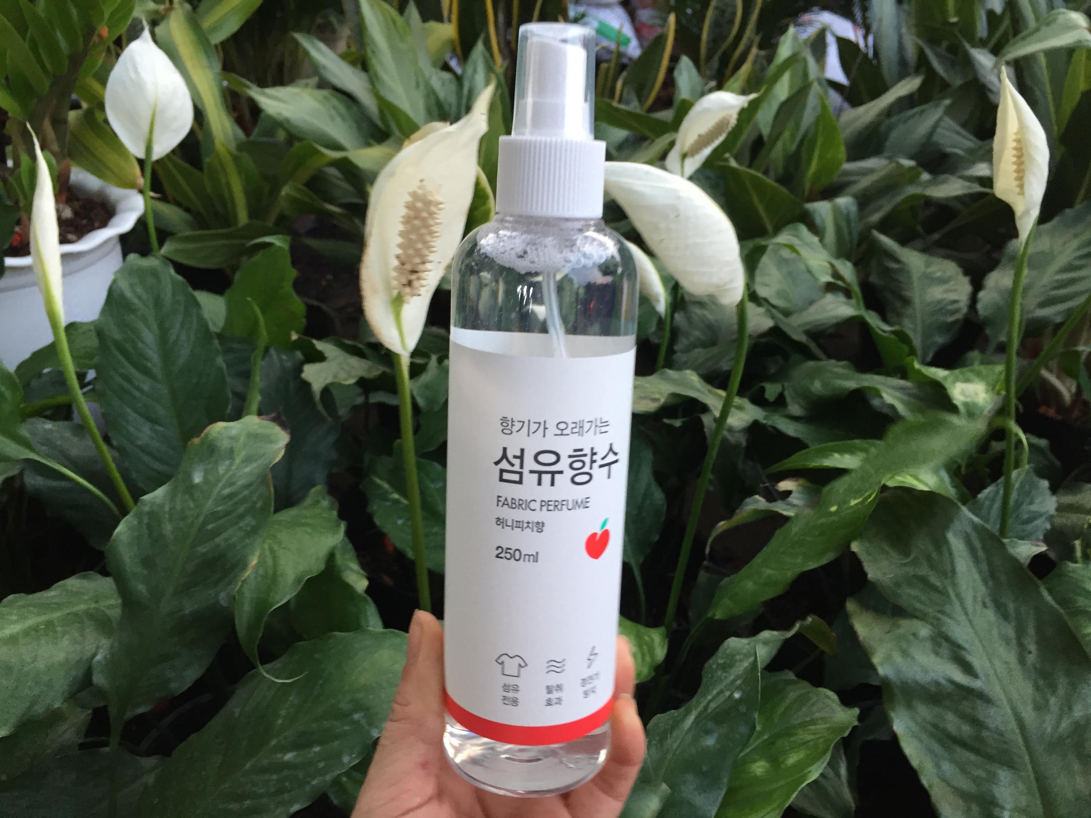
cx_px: 546
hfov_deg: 61.7
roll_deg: -4.4
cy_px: 409
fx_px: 914
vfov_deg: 48.2
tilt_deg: -24.8
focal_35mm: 29
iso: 125
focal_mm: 4.15
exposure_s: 1/33
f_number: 2.2
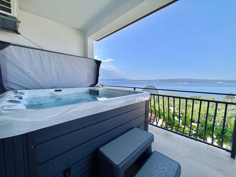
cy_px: 88
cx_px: 118
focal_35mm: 13
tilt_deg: -4.7
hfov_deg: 106.2
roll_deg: -0.5
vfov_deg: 89.9
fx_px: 89
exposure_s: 1/1309
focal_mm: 1.57
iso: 32
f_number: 1.8
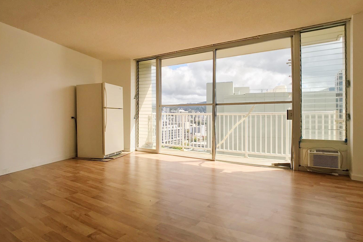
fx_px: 302
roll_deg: +0.0
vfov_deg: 43.6
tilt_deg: -0.4
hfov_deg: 61.9
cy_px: 116
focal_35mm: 30
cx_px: 185
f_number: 1.8
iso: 20
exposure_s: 1/1168
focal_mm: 3.99
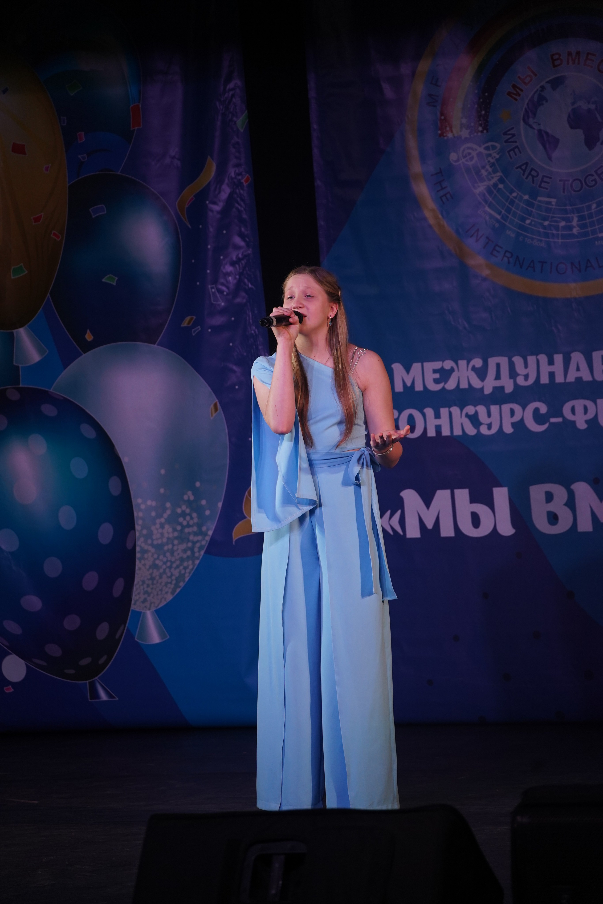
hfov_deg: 8.0
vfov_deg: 12.0
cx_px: 302
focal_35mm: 171
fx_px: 4296
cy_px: 452
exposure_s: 1/250
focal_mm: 171
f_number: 5.6
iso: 1600
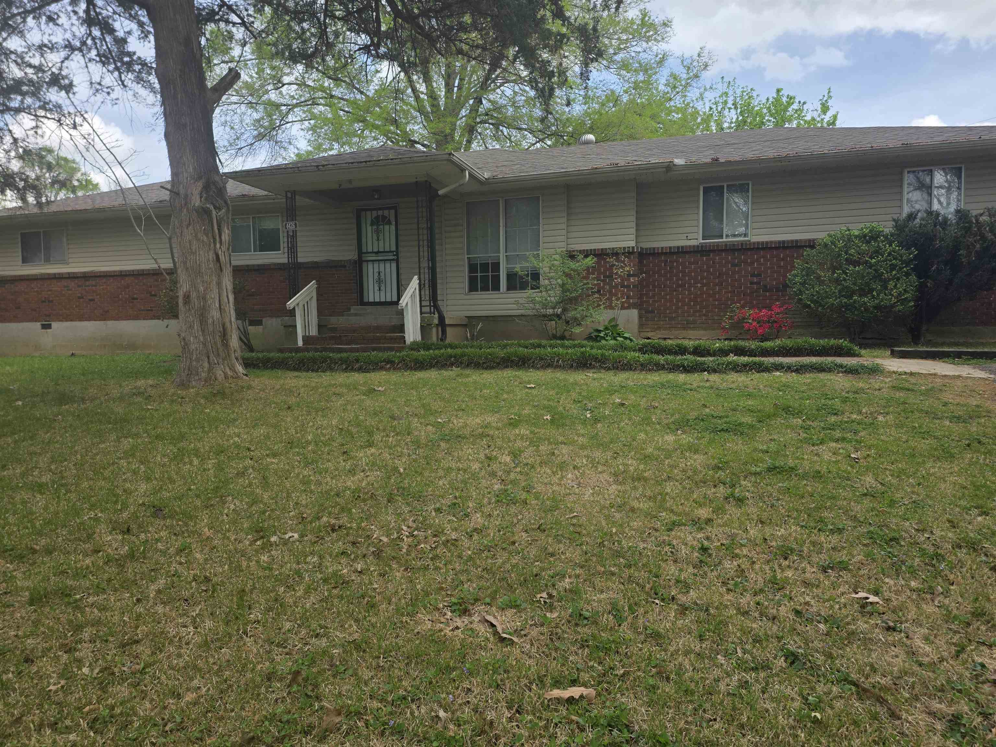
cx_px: 498
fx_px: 662
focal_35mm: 23
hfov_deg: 73.9
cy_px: 374
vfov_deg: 58.9
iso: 80
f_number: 1.7
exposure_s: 1/2359
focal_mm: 6.25
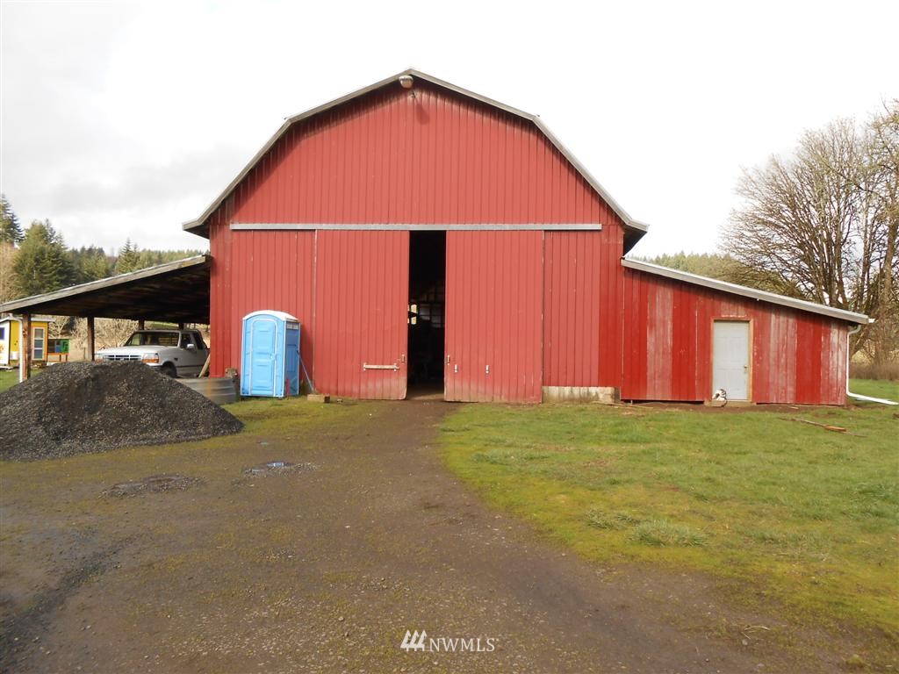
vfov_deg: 53.1
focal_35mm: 26
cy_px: 337
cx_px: 450
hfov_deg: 67.3
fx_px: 675
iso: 80
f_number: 3.5
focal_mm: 4.6
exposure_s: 1/320
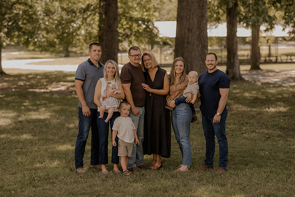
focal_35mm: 85
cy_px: 98
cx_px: 148
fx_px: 697
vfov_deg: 16.1
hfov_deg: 23.9
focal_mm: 85
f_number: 2.2
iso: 3200
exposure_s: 1/8000
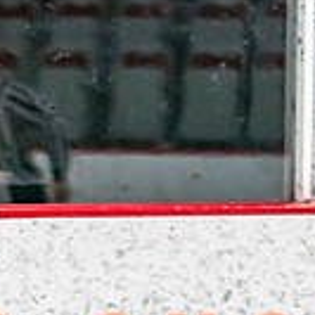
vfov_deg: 2.6
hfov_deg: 2.6
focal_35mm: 683
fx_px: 7032
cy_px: 483
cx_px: -52
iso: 500
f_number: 2.8
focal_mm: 105
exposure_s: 1/640
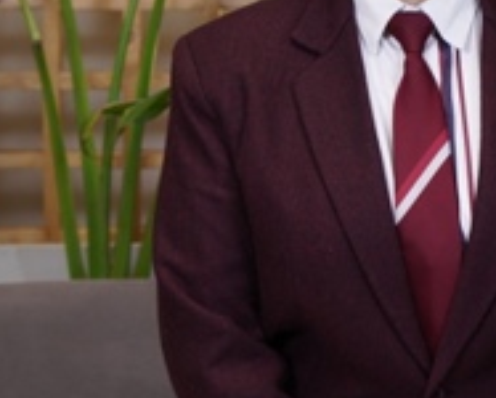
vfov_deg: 12.0
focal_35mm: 128
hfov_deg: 14.9
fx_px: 1881
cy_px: 12
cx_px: 432
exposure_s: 1/80
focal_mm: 38
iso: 320
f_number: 4.5
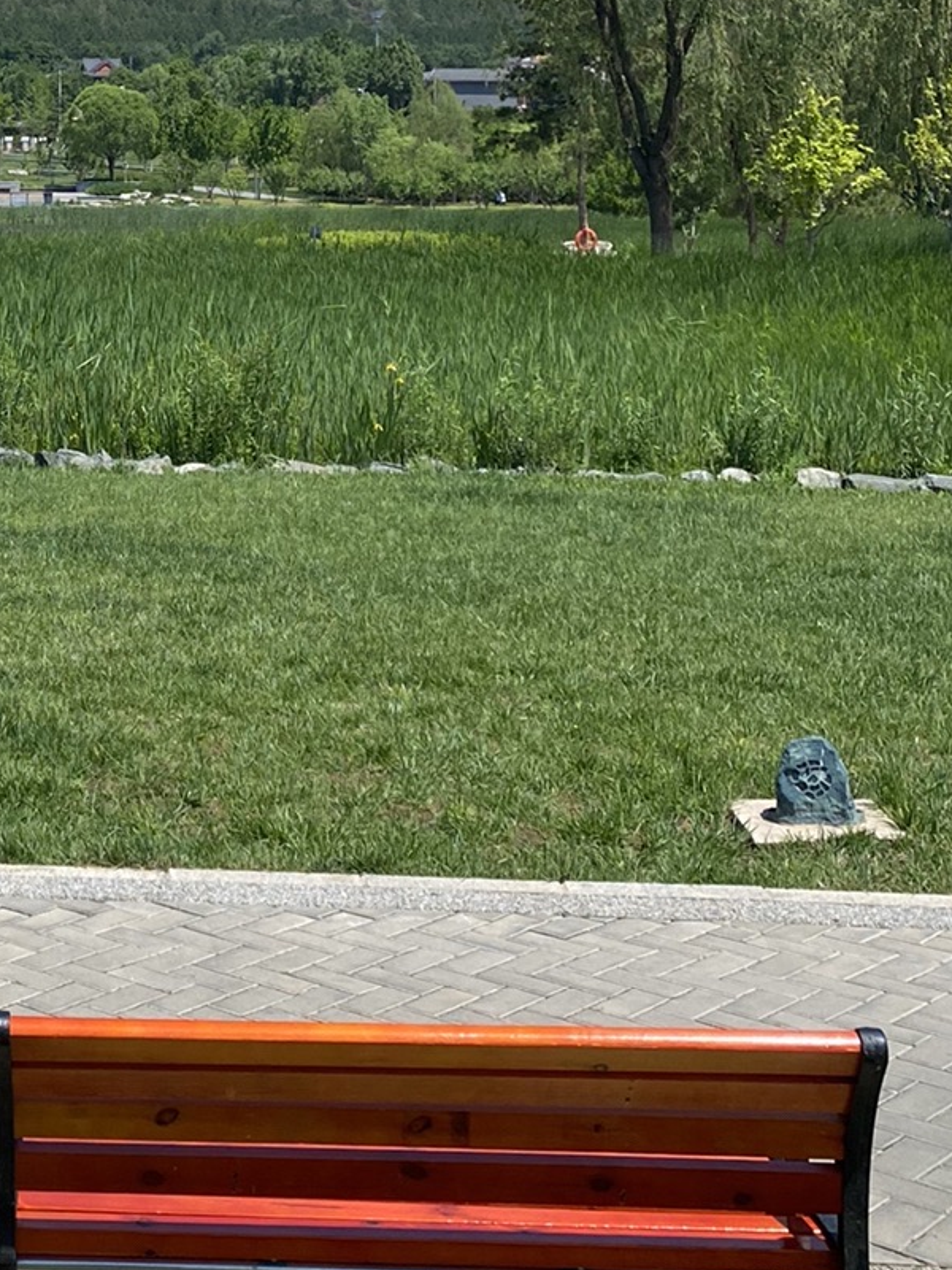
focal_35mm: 65
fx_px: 2383
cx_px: -87
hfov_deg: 21.5
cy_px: 157
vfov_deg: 28.8
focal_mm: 4.25
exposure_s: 1/2890
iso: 32
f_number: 1.8
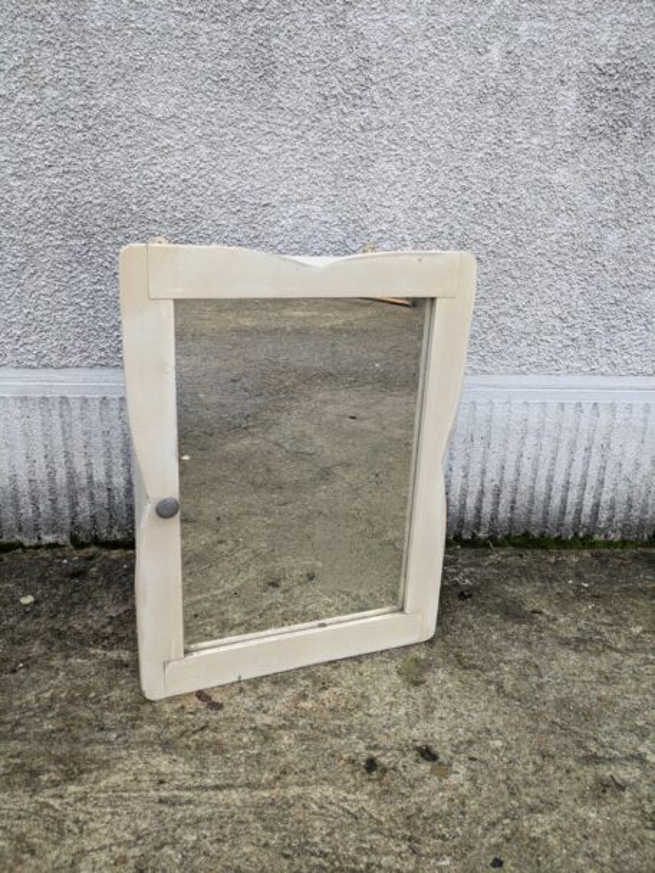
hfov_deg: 54.9
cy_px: 436
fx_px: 631
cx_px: 328
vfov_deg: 69.4
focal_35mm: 25
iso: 78
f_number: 1.89
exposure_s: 1/196
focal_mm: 5.43
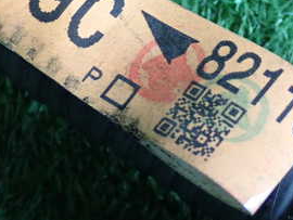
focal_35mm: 120
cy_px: 12
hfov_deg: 16.4
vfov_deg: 12.3
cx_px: 104
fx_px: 1017
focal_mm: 9.65
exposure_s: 1/50
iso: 640
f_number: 3.3
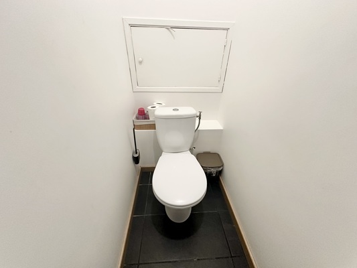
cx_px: 178
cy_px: 134
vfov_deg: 85.7
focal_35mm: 14
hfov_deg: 102.1
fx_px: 144
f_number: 2.2
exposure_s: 1/87
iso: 320
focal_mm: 2.22
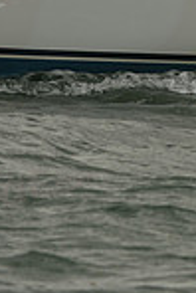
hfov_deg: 1.8
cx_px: 201
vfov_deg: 2.6
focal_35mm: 783
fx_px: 6379
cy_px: -127
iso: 200
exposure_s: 1/800
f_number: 7.1
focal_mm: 200
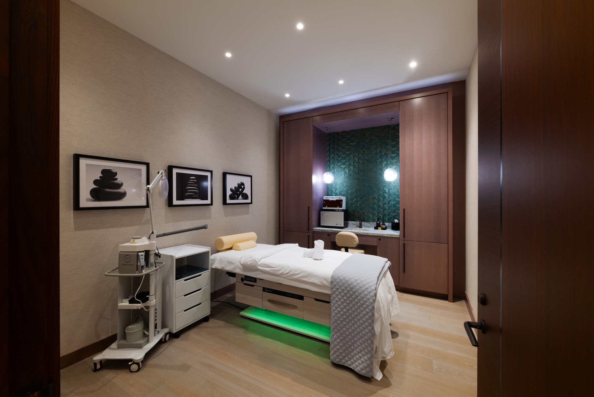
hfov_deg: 104.2
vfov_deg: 81.3
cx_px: 297
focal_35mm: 14
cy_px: 198
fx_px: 231
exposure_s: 2
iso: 200
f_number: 16
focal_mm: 14
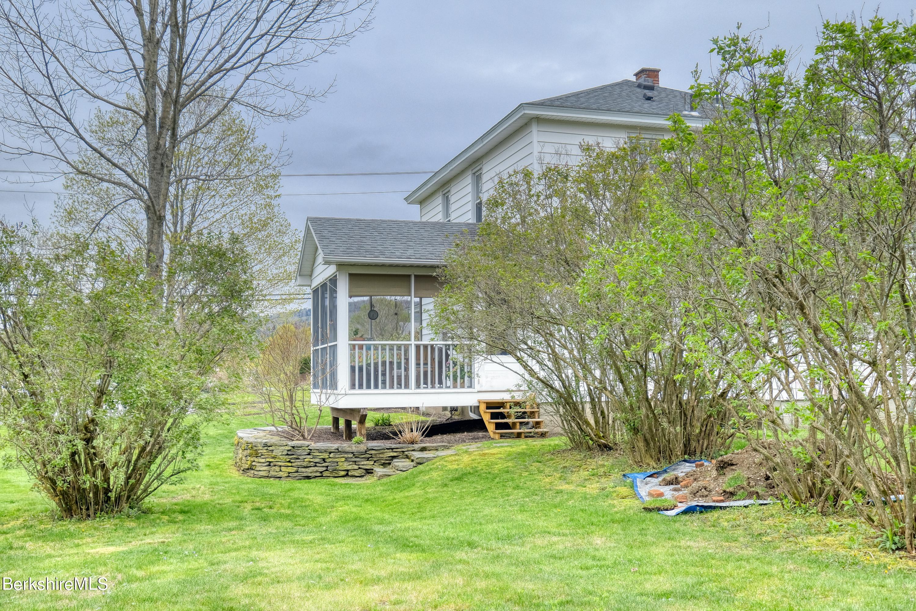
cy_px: 306
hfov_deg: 53.1
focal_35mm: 36
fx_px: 916
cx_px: 458
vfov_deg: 36.9
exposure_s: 1/70
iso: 400
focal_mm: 24
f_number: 4
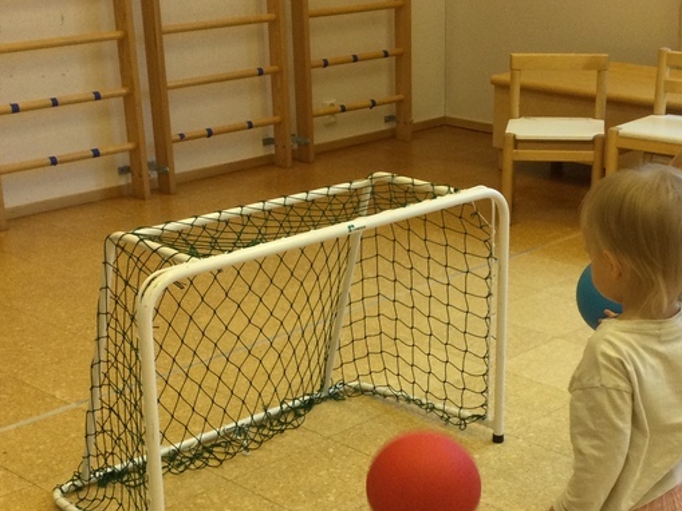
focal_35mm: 65
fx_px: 1281
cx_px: 401
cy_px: 397
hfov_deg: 29.8
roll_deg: -1.6
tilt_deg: -24.7
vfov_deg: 22.3
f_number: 2.4
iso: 32
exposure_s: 1/33
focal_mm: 3.3
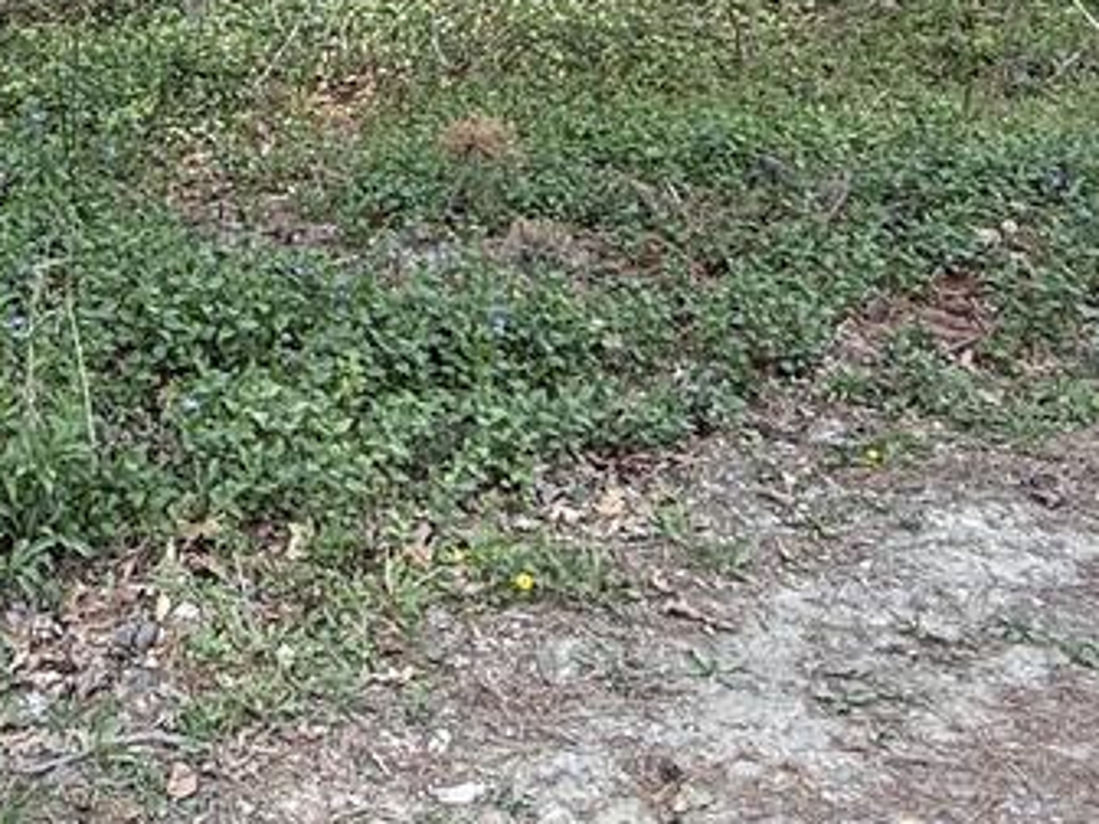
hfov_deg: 30.1
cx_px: 10
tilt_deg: -2.9
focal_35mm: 60
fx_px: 1905
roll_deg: +0.7
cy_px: -262
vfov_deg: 21.9
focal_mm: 2.22
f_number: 2.2
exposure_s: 1/303
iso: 50
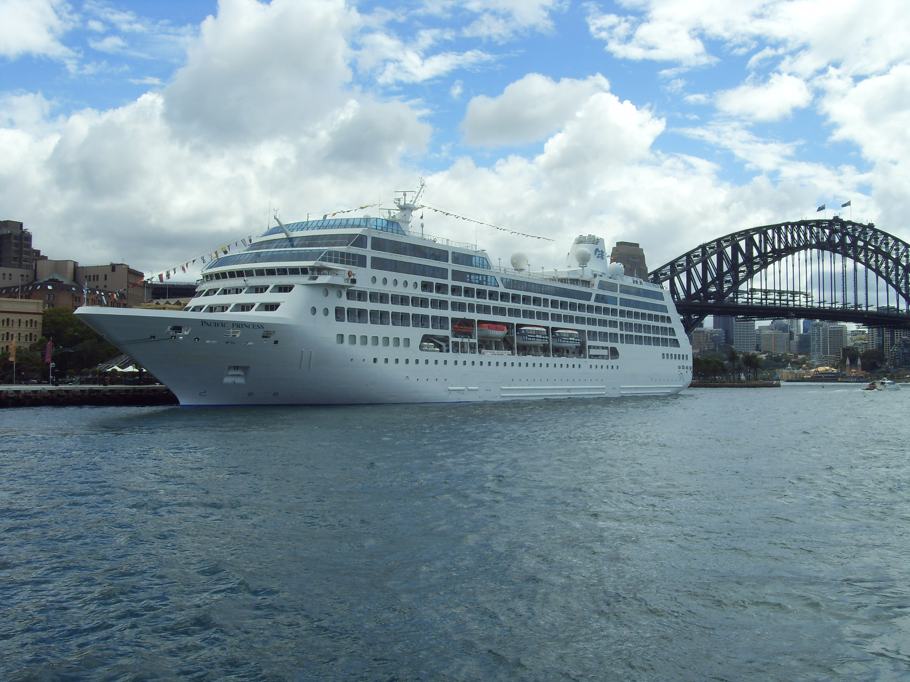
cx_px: 455
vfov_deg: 36.8
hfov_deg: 47.9
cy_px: 341
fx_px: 1025
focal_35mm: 39
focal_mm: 6.6
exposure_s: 1/500
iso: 80
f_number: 6.2
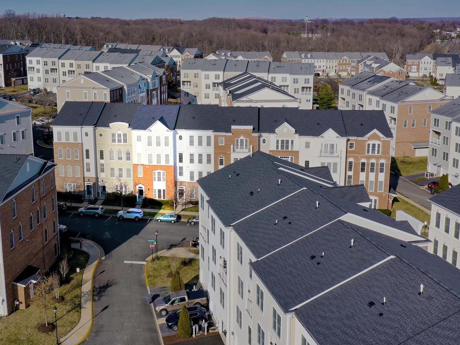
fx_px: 518
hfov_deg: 47.5
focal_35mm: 39
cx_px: 178
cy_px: 125
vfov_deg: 36.6
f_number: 6.3
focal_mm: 10.26
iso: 100
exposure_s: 1/500
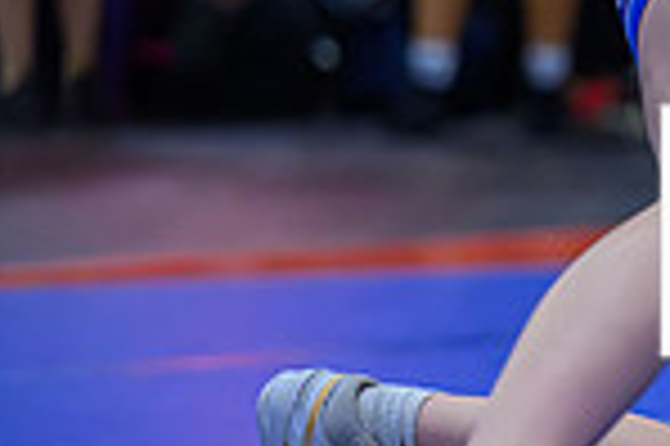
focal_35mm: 448
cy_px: 232
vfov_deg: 3.1
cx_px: 1273
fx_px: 8329
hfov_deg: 4.5
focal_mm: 115
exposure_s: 1/800
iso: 9000
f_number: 2.8
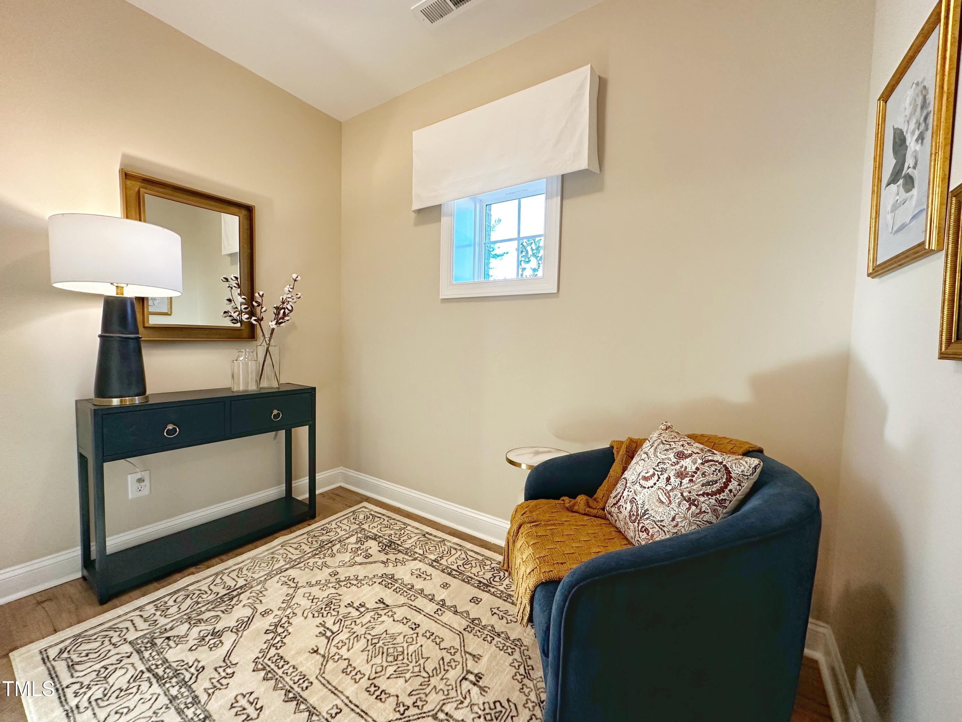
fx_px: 389
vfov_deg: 85.7
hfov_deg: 102.1
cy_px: 361
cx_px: 481
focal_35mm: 14
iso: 200
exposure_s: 1/120
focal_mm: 2.22
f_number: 2.2
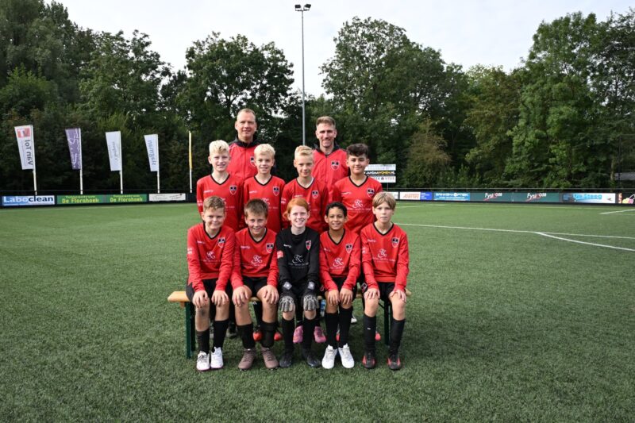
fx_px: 511
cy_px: 212
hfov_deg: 63.7
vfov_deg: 44.9
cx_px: 318
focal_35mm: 29
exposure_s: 1/800
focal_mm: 19.5
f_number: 4.8
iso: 320
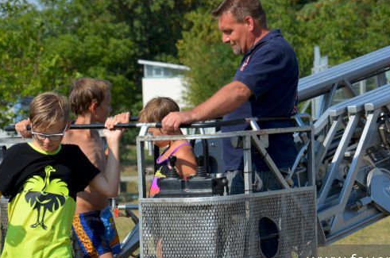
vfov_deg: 6.6
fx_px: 2255
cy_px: 108
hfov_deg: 9.9
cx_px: 234
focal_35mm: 209
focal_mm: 105
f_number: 9
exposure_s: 1/320
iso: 100
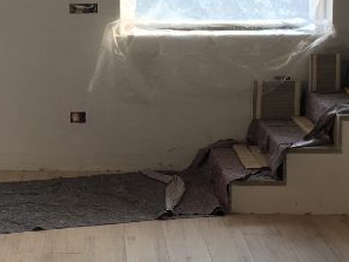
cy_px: 42
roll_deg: +0.5
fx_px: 1009
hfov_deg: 19.3
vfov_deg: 14.7
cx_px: 43
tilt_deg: -6.3
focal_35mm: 100
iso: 32
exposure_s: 1/33
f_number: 2.2
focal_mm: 4.15
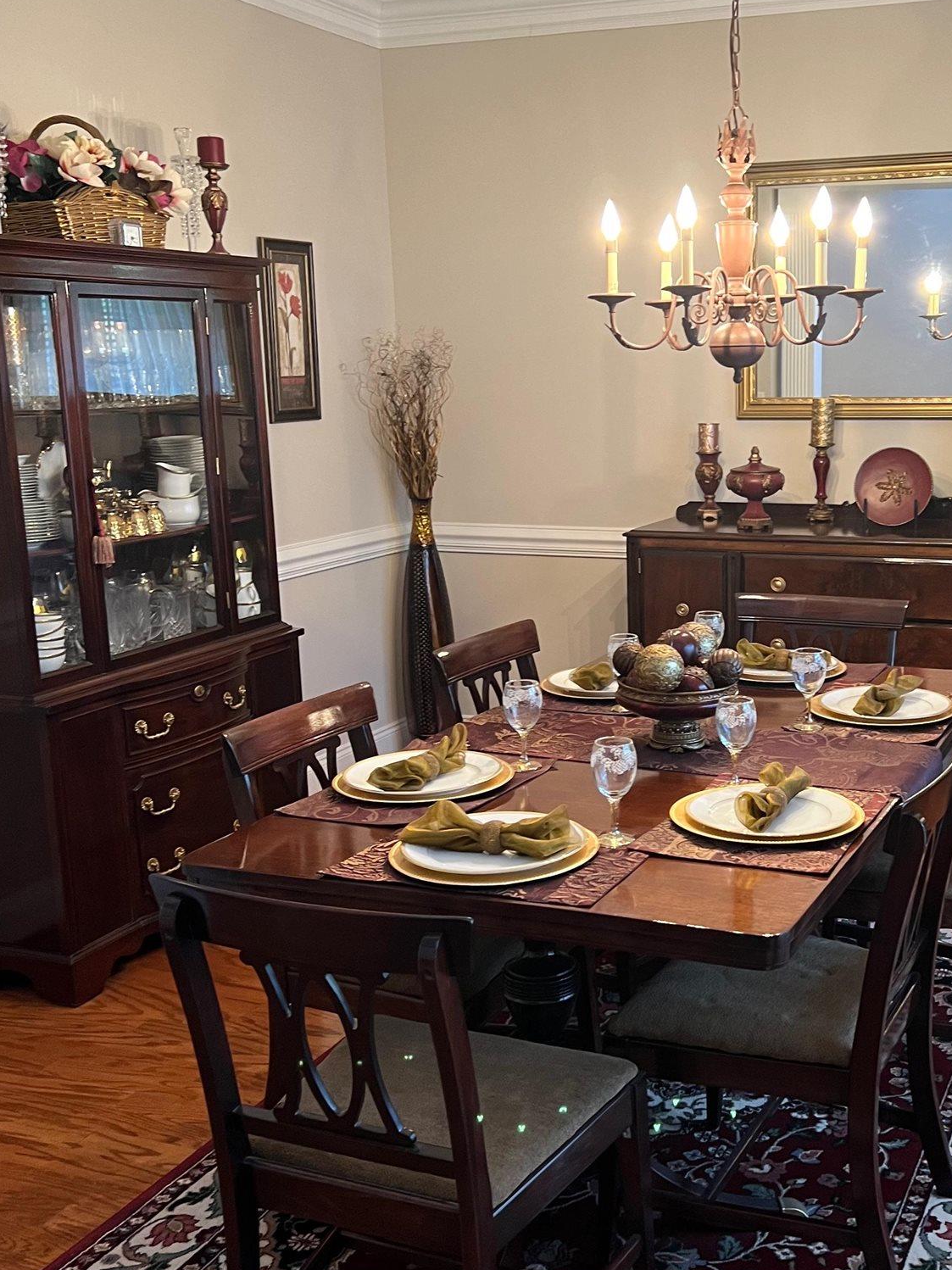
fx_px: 1467
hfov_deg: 35.3
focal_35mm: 40
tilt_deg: -12.5
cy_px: 654
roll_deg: +1.1
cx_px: 690
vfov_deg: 46.8
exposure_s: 1/60
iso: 160
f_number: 1.5
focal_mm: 5.7
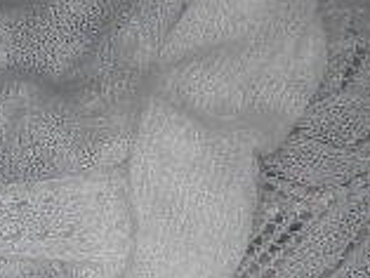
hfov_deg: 11.6
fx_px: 1786
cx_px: -71
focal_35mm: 167
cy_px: 207
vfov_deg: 8.9
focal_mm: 6.72
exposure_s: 1/30
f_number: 3.1
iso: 64
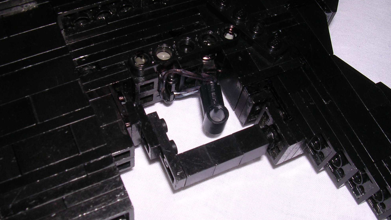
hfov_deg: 47.4
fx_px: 446
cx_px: 198
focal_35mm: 43
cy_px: 99
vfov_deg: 27.7
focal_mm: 5.8
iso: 100
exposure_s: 1/60.1
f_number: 5.6
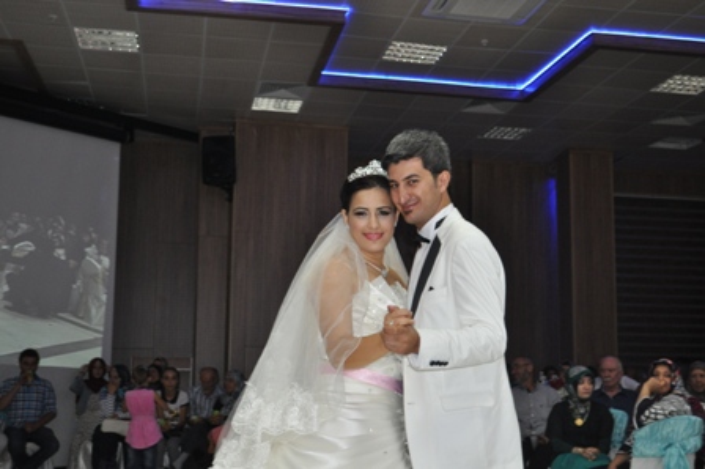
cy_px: 234
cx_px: 352
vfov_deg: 28.0
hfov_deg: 41.1
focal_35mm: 48
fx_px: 939
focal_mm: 32
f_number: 4.8
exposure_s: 1/60
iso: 800
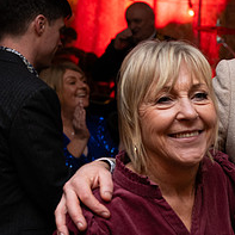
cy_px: 150
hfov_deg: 18.0
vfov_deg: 19.3
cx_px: 307
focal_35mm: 90
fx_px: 691
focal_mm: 36
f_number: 3.5
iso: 800
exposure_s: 1/160
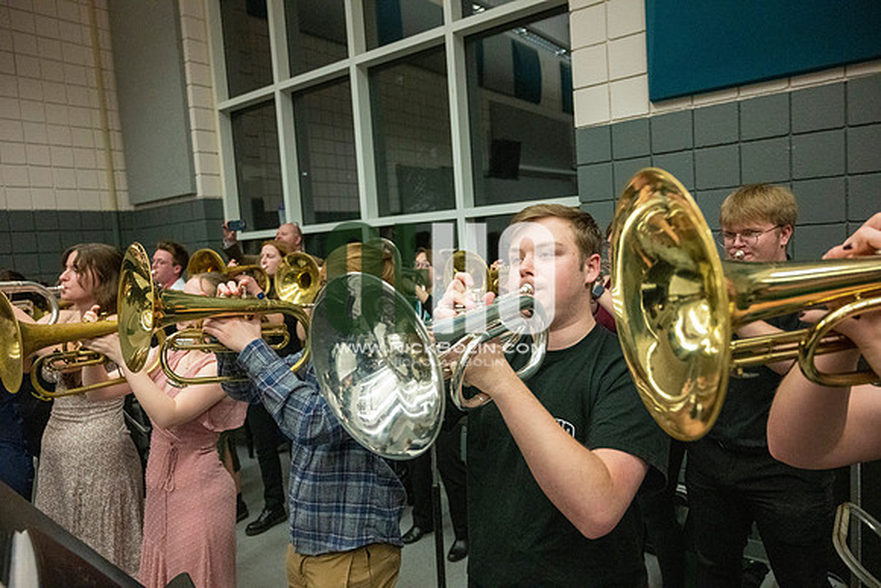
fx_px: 587
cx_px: 440
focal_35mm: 24
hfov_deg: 73.7
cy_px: 294
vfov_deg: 53.2
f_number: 4
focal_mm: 24
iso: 10000
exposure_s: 1/500
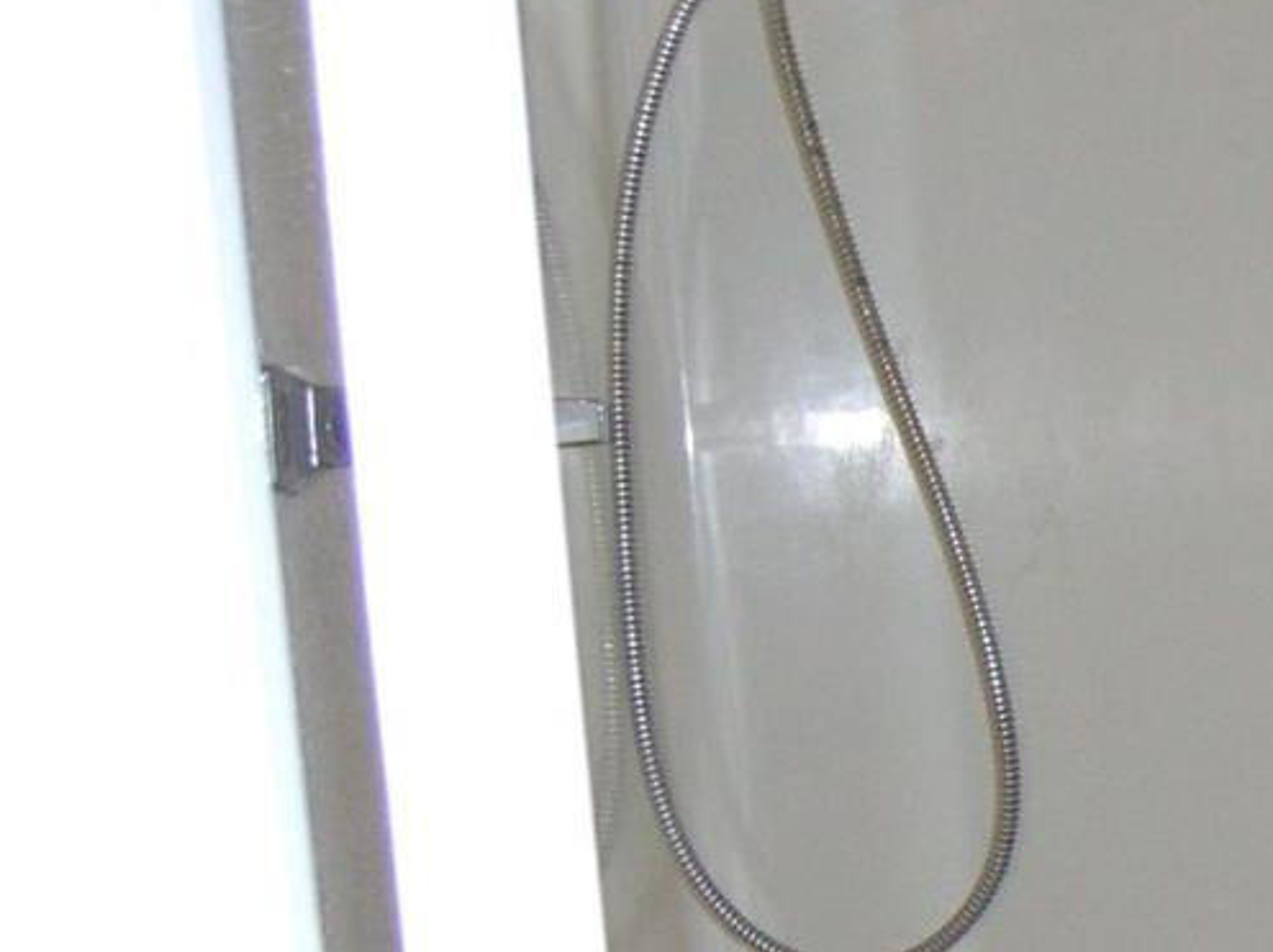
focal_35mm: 115
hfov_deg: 16.0
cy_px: 1206
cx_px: 1779
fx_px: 4225
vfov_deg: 12.5
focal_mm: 7.9
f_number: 2.8
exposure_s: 1/60
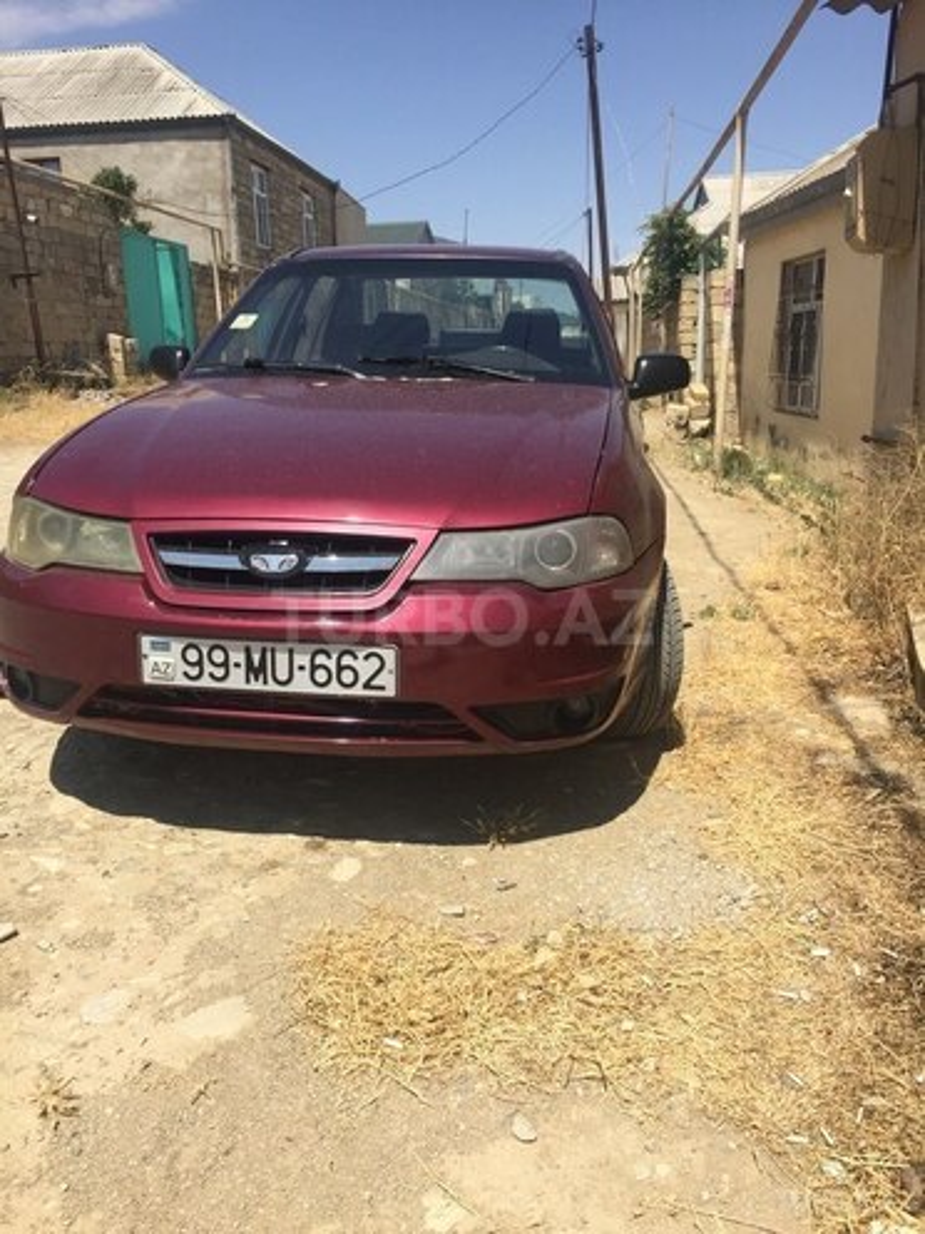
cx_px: 462
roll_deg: +2.7
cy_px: 617
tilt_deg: -12.6
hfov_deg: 48.2
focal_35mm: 29
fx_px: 1033
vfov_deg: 61.7
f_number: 2.2
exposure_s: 1/2198
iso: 32
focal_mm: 4.15
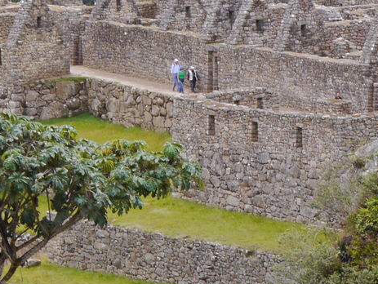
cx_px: 585
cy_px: 72
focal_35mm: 290
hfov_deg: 6.7
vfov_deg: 5.1
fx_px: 3169
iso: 160
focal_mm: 42
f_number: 6.3
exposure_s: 1/200
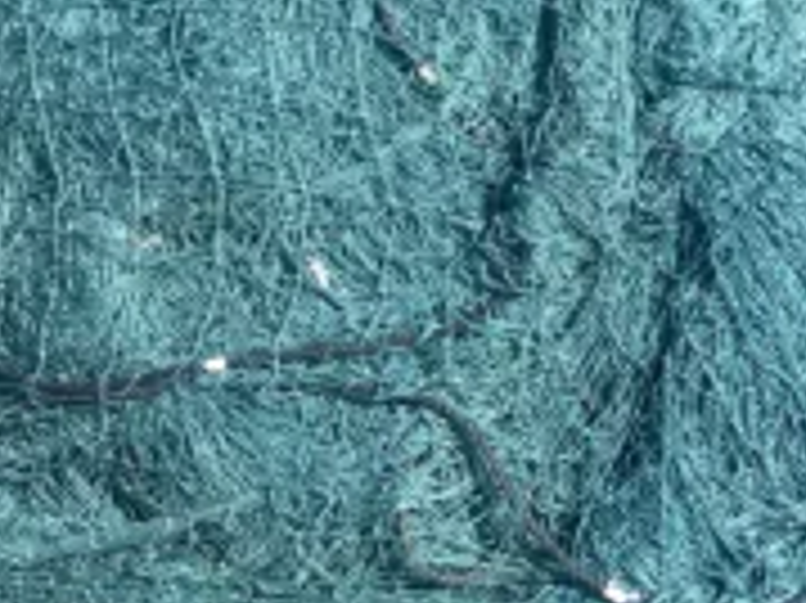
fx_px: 2164
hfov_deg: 19.9
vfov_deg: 15.9
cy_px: 302
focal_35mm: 93
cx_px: 955
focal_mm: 4.25
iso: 32
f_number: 1.8
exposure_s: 1/1898
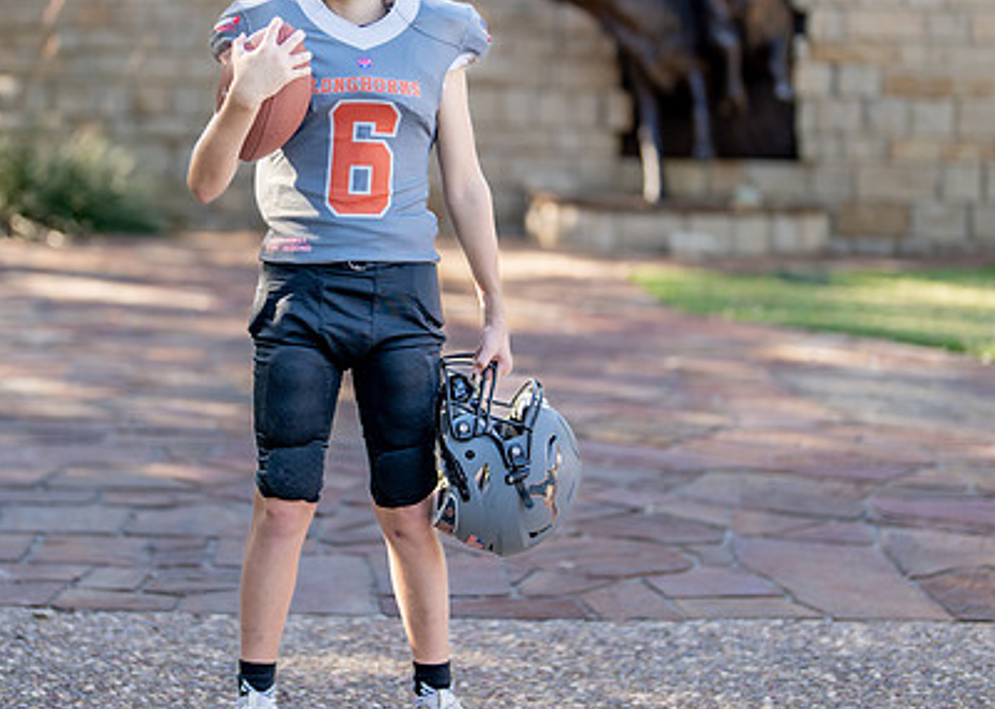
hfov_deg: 23.9
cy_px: 275
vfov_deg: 17.2
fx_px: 2344
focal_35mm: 83
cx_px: 423
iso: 100
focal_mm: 50
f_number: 1.2
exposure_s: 1/1000
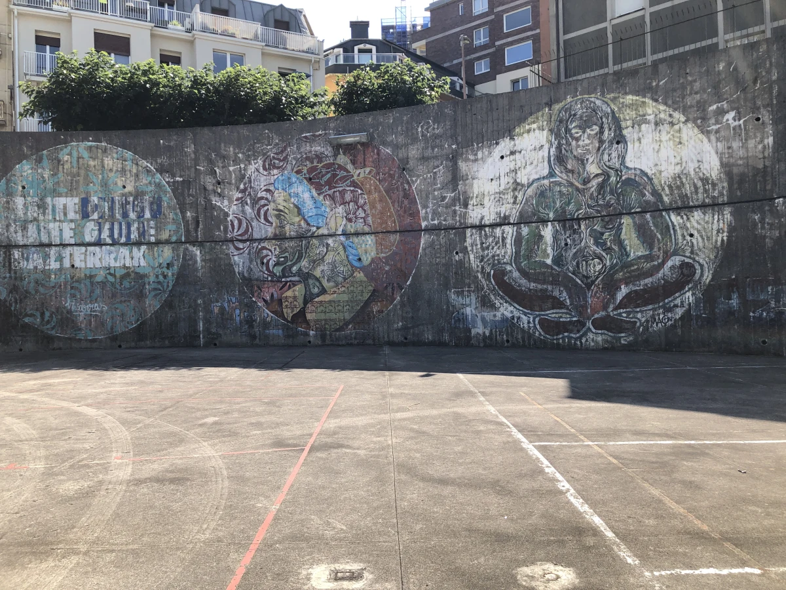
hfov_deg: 63.4
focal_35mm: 28
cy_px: 295
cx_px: 393
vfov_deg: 49.7
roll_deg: +1.7
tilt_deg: +0.6
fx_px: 636
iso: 20
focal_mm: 4
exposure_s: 1/1116
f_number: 1.8
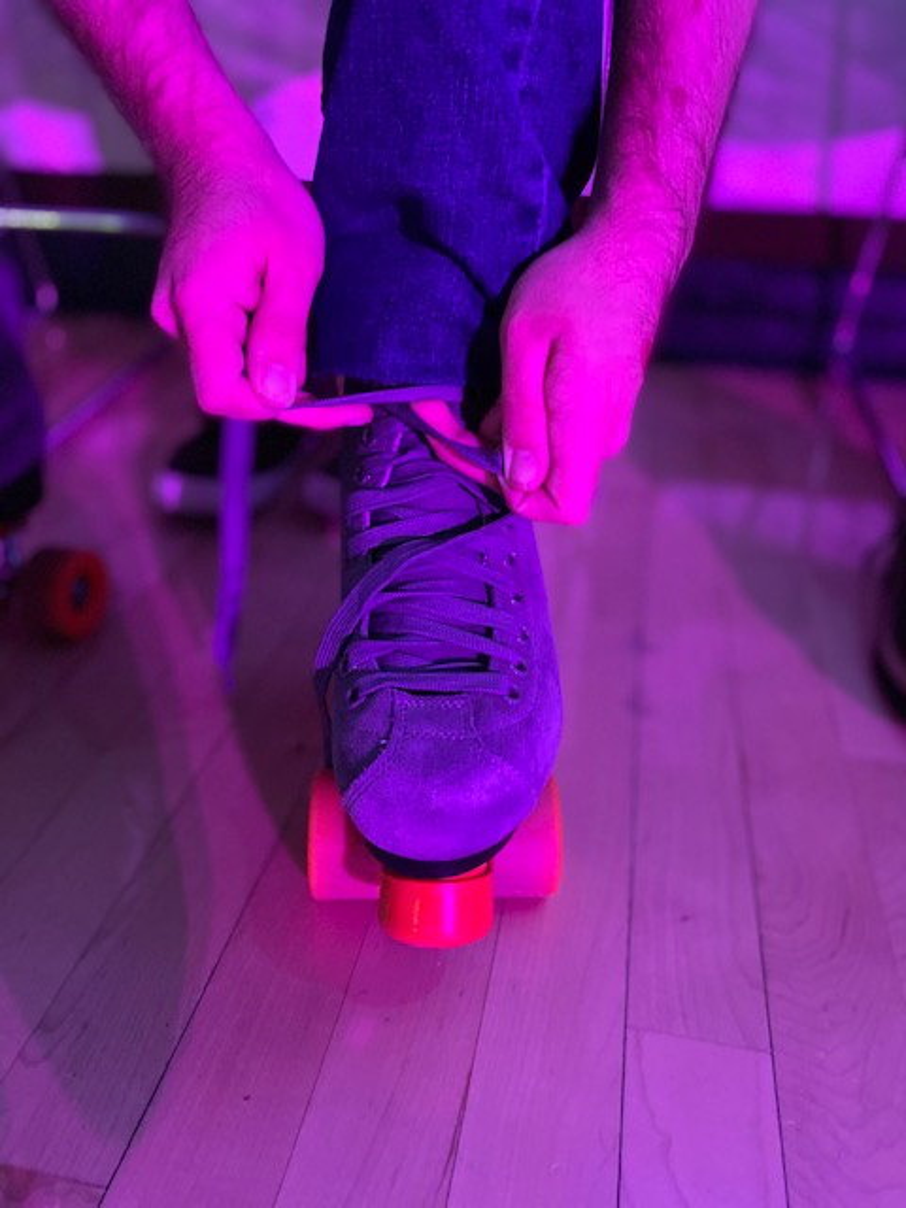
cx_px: 453
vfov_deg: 67.3
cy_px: 604
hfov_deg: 53.1
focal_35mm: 26
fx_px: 907
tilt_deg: -30.0
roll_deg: -1.8
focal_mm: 4.25
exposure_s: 1/26
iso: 1000
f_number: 1.8
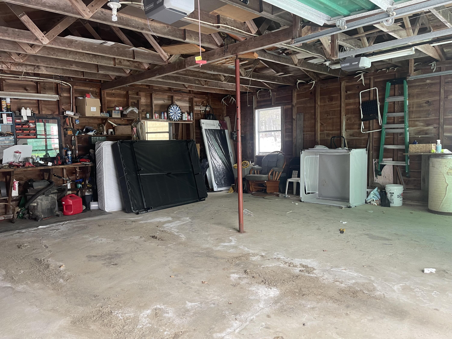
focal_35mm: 25
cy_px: 170
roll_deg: +2.2
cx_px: 226
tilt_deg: -5.3
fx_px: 326
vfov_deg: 54.9
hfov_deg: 69.4
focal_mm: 5.1
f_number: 1.6
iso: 160
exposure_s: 1/60
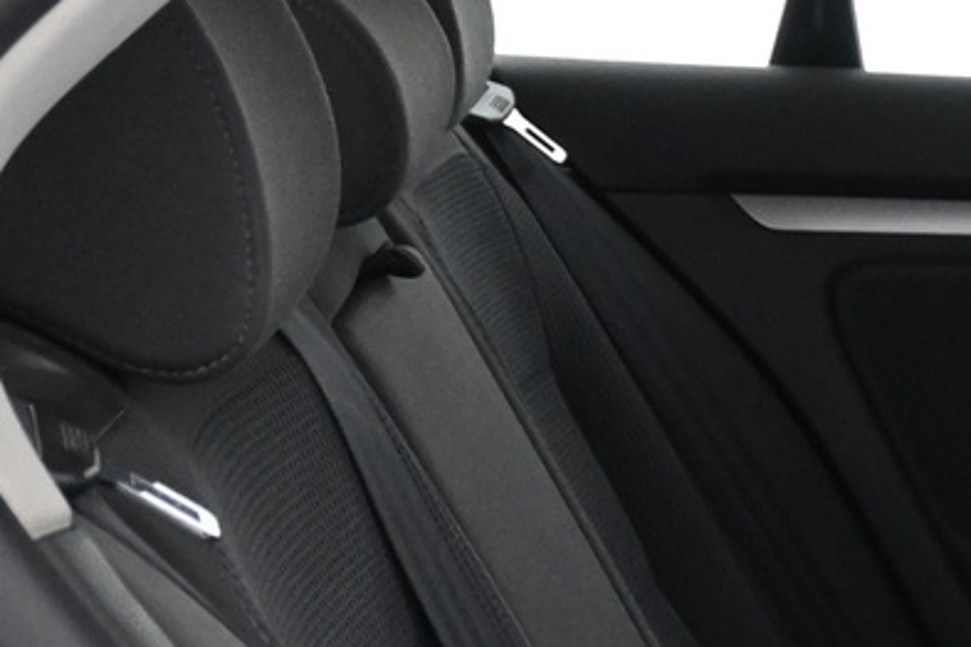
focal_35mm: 136
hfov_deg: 13.5
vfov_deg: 9.9
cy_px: 889
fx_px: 3668
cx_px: 1759
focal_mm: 22
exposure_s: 1/40
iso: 2800
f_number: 4
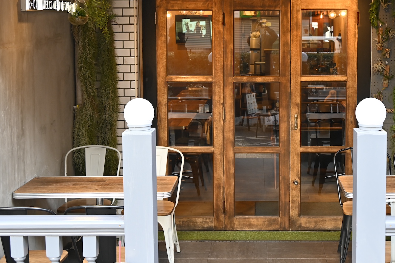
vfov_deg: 22.5
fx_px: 658
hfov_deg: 33.1
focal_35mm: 60
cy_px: 81
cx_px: 262
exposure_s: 1/125
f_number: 5
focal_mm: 41
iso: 1000
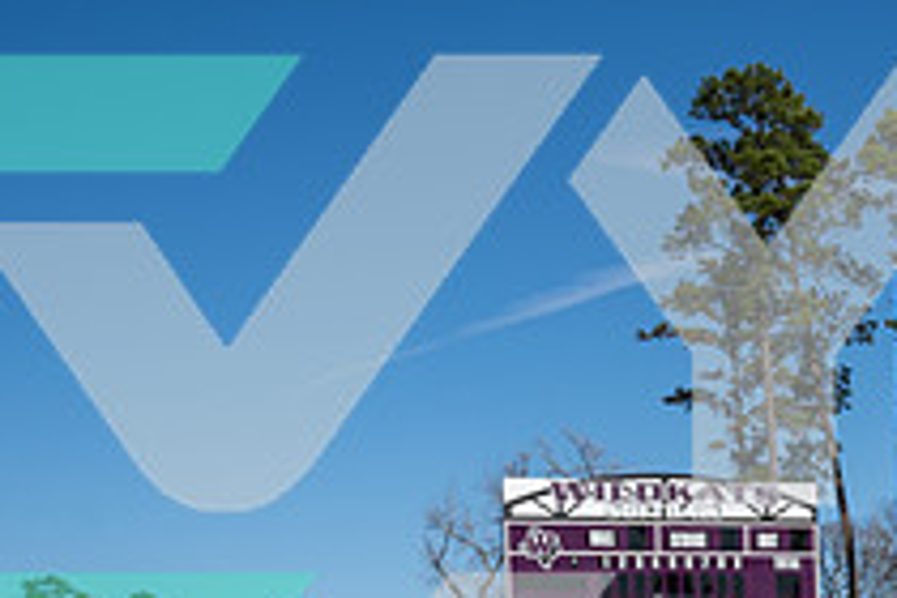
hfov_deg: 20.8
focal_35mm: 94
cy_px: 801
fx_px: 2342
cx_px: 957
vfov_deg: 13.9
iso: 100
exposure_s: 1/640
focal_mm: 34
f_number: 6.3
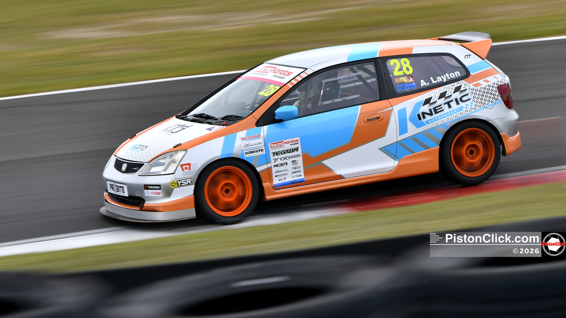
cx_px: 283
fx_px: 3077
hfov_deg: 10.5
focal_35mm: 205
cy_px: 136
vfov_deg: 5.9
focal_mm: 130
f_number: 6.3
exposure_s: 1/60
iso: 110
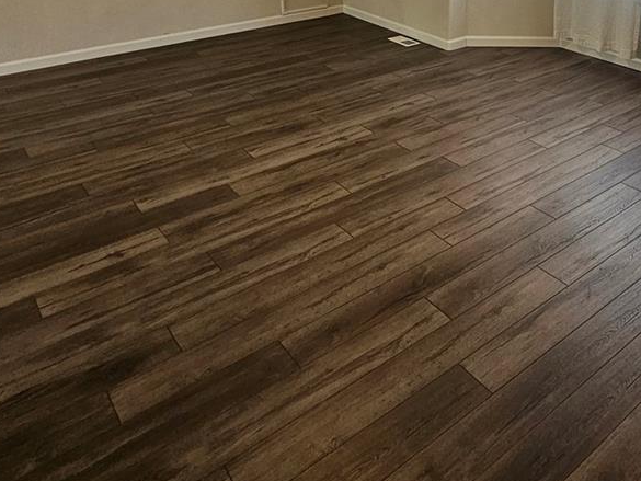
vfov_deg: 35.5
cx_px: 493
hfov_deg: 53.8
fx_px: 593
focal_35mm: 32
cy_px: -85
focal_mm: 2.2
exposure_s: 1/60
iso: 200
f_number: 2.2
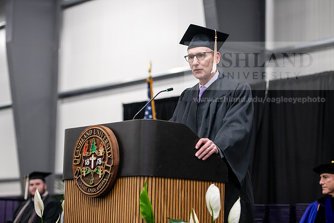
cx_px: 167
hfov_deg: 20.8
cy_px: 112
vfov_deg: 14.0
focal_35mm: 98
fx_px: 909
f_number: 3.2
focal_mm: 98
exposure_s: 1/200
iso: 2500
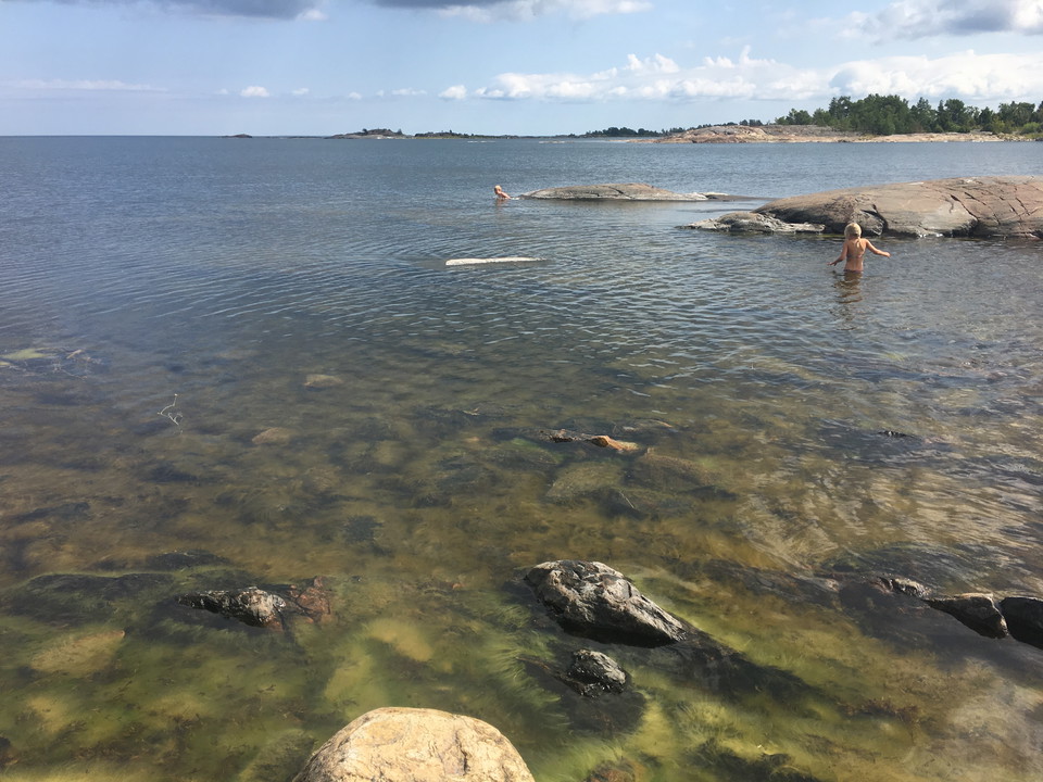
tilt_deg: -15.4
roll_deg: +0.6
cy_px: 391
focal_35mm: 29
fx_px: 874
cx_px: 522
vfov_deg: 48.2
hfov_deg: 61.7
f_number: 2.2
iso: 25
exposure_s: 1/1538
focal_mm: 4.15
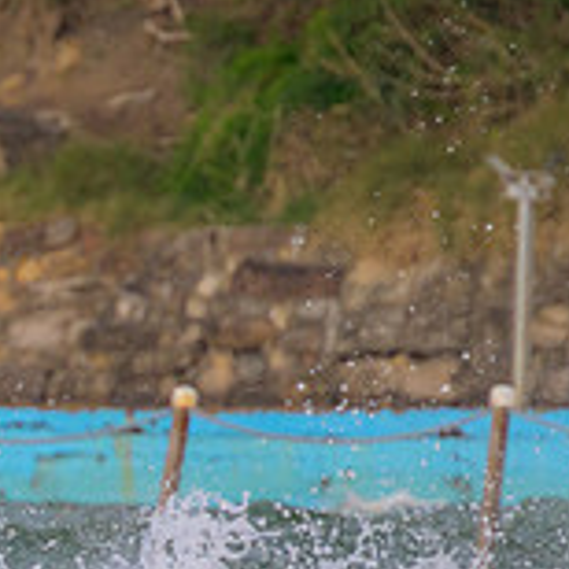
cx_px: -292
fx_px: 47515
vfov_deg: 0.7
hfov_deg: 0.7
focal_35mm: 2555
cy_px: 671
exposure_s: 1/1250
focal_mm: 800
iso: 1100
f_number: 11
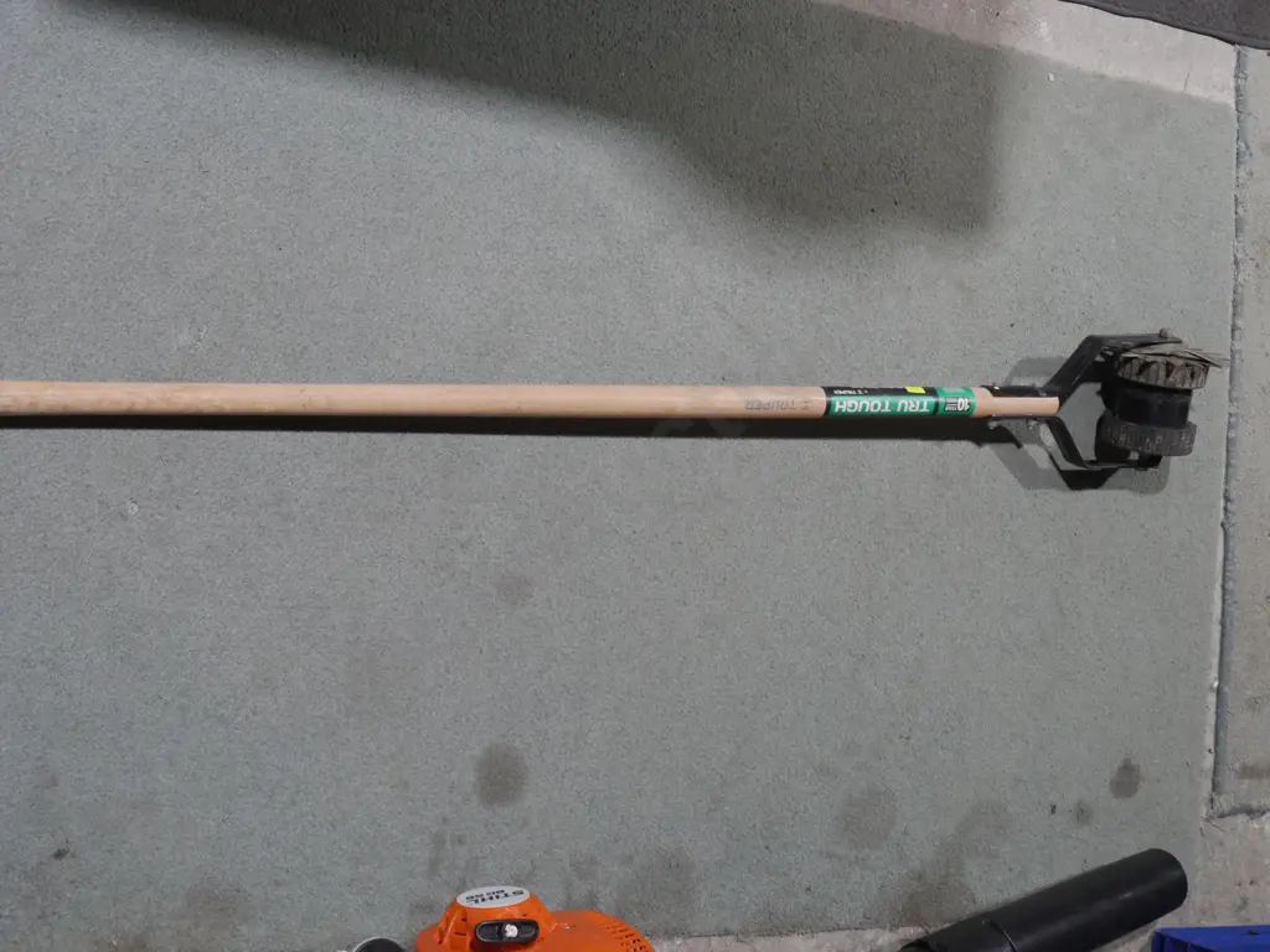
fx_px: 1834
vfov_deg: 29.1
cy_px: 476
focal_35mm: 50
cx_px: 635
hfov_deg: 38.2
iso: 2500
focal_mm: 25
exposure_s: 1/60
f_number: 9
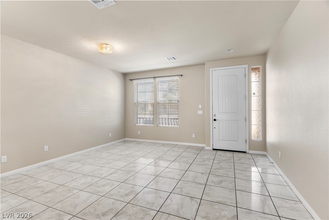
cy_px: 110
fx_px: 155
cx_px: 164
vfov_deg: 70.4
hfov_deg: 93.3
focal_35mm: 17
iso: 400
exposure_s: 1/40
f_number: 8
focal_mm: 17
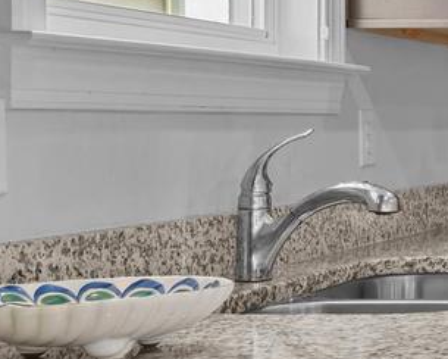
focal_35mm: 96
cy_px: 122
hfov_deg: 15.4
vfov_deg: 15.9
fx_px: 1277
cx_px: 925
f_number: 7.1
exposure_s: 2.5
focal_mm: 14.5
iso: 200
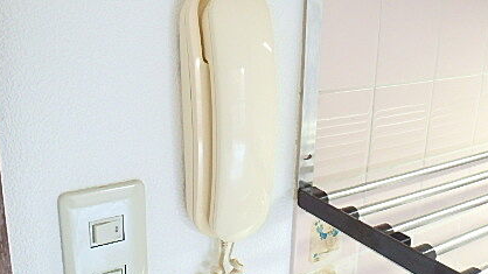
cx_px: 200
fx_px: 453
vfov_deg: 33.7
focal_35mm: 35
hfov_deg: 56.3
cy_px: 131
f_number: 3.5
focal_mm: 3.7
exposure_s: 1/30
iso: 800
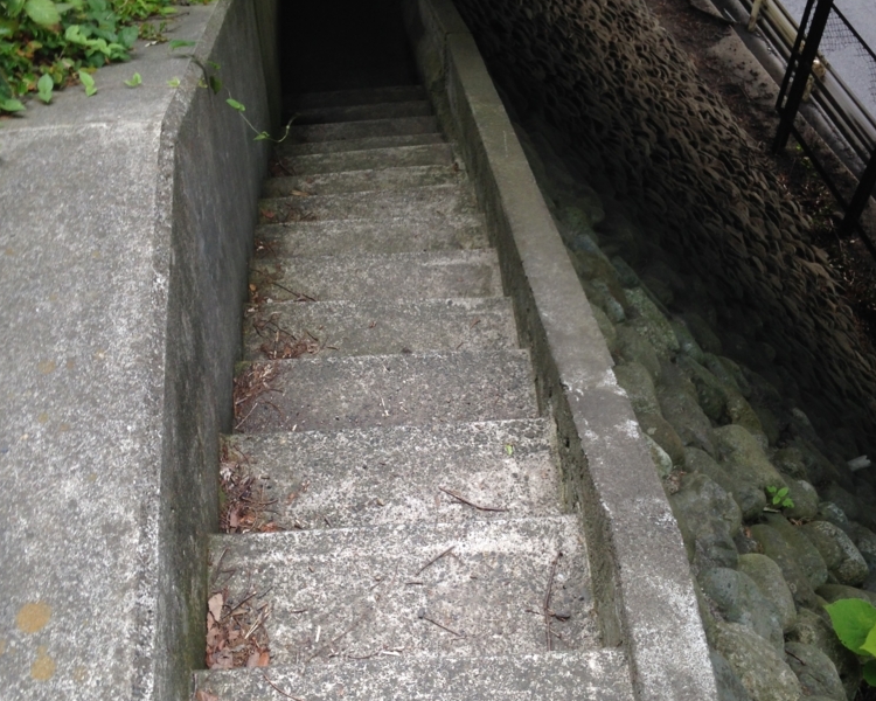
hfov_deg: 42.0
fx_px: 1141
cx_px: 436
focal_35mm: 44
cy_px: 363
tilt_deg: -50.4
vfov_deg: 34.1
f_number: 2.4
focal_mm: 4.12
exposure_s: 1/40
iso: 50
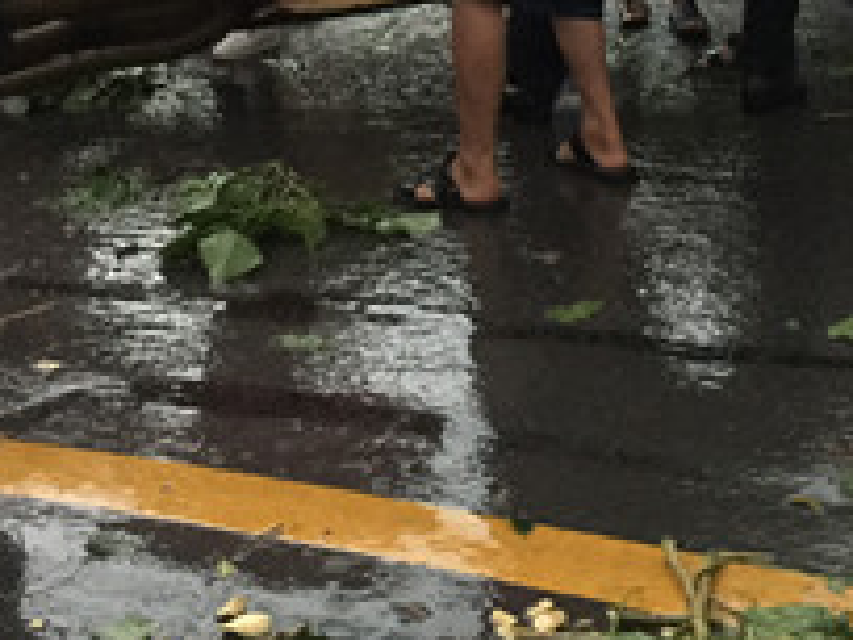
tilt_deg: -2.5
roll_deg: +3.1
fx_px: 1922
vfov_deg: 17.6
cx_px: 573
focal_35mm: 78
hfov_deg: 24.9
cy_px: -209
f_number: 2.2
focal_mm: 4.15
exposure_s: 1/8
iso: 125
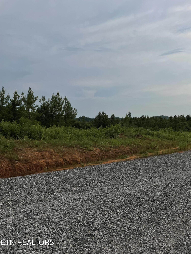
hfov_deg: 53.1
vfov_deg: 67.3
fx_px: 191
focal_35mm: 26
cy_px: 127
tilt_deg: -0.1
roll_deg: +1.1
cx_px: 96
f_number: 1.6
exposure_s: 1/31250
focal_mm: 4.2
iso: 32
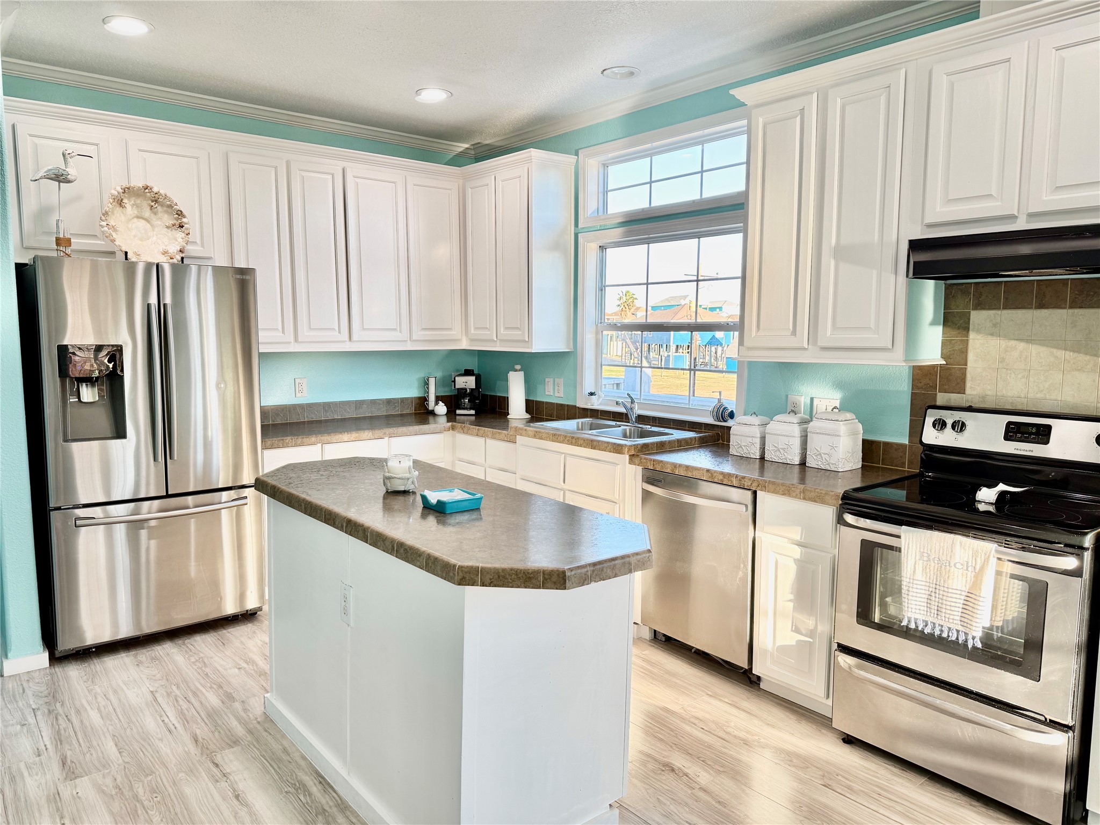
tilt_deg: -6.3
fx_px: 763
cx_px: 550
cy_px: 412
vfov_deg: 56.8
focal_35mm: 24
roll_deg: -0.2
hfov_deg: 71.6
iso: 100
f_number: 1.78
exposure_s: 1/120
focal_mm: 6.76
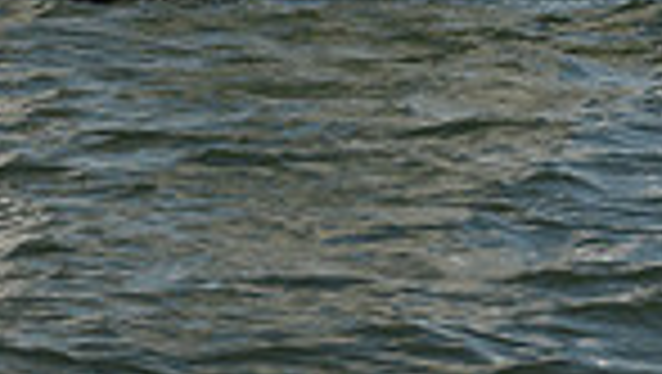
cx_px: 2
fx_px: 5095
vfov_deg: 4.0
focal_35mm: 290
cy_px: -919
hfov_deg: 7.4
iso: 320
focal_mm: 70
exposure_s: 1/1600
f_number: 9
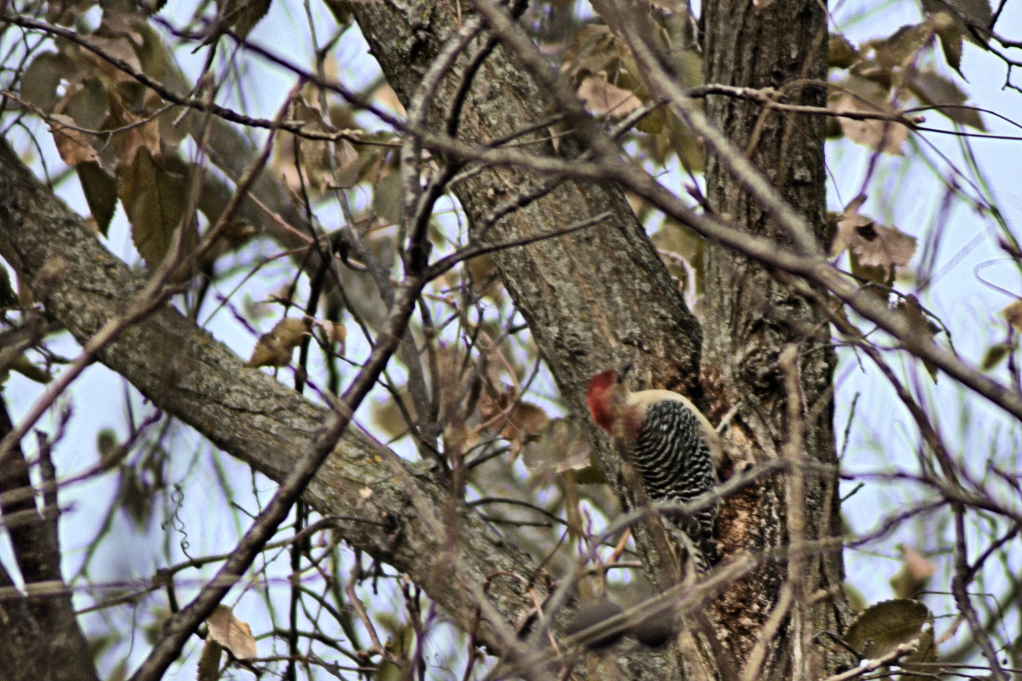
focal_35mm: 450
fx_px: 12772
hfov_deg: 4.6
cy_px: 340
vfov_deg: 3.1
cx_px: 511
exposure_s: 1/60
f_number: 5.6
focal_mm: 300
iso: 100
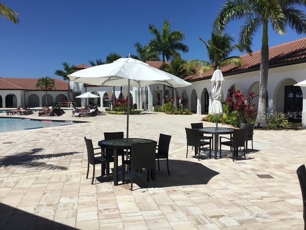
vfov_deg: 45.4
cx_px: 153
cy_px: 115
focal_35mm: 31
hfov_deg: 58.4
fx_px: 274
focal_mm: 3.3
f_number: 2.4
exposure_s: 1/2398
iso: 25
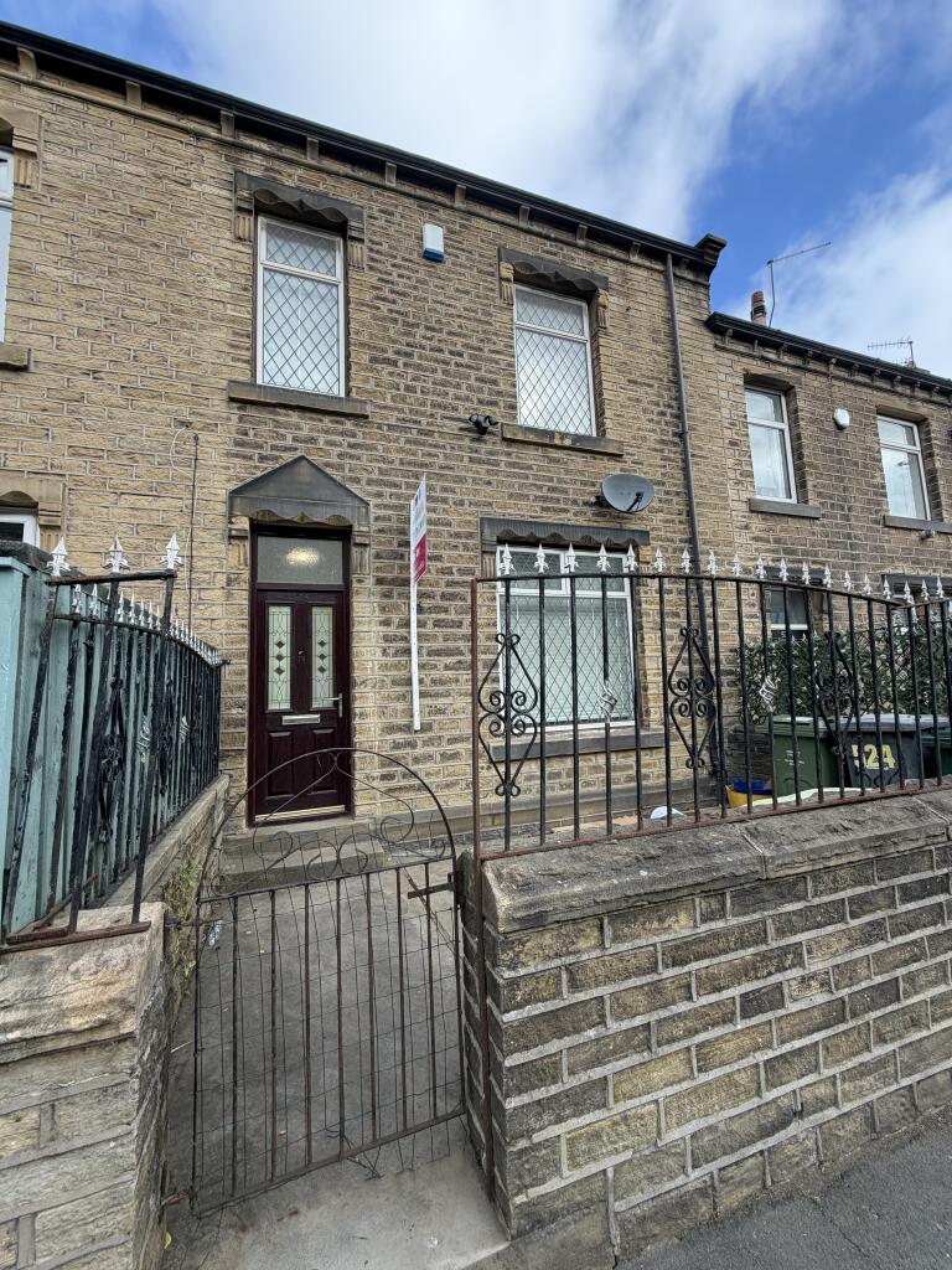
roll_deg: +2.1
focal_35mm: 14
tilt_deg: +7.0
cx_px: 476
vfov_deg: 102.1
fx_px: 513
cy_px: 635
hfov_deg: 85.7
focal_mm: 2.22
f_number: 2.2
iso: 50
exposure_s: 1/502
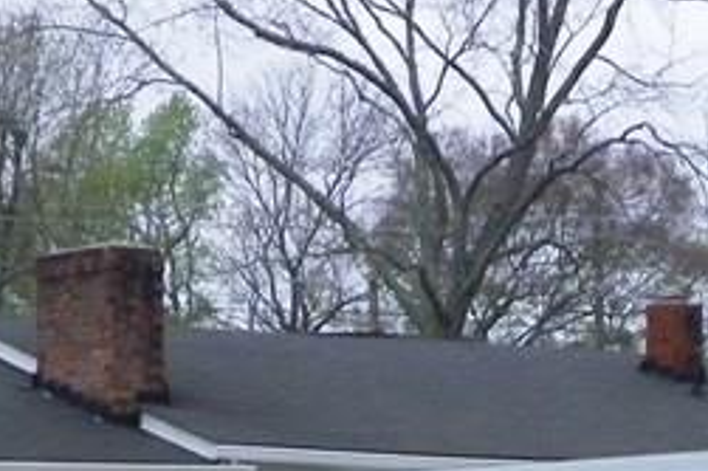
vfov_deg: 6.9
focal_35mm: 195
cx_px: 533
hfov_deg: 10.5
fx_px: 3832
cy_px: 835
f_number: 3.2
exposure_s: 1/160
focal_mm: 8.2
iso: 200
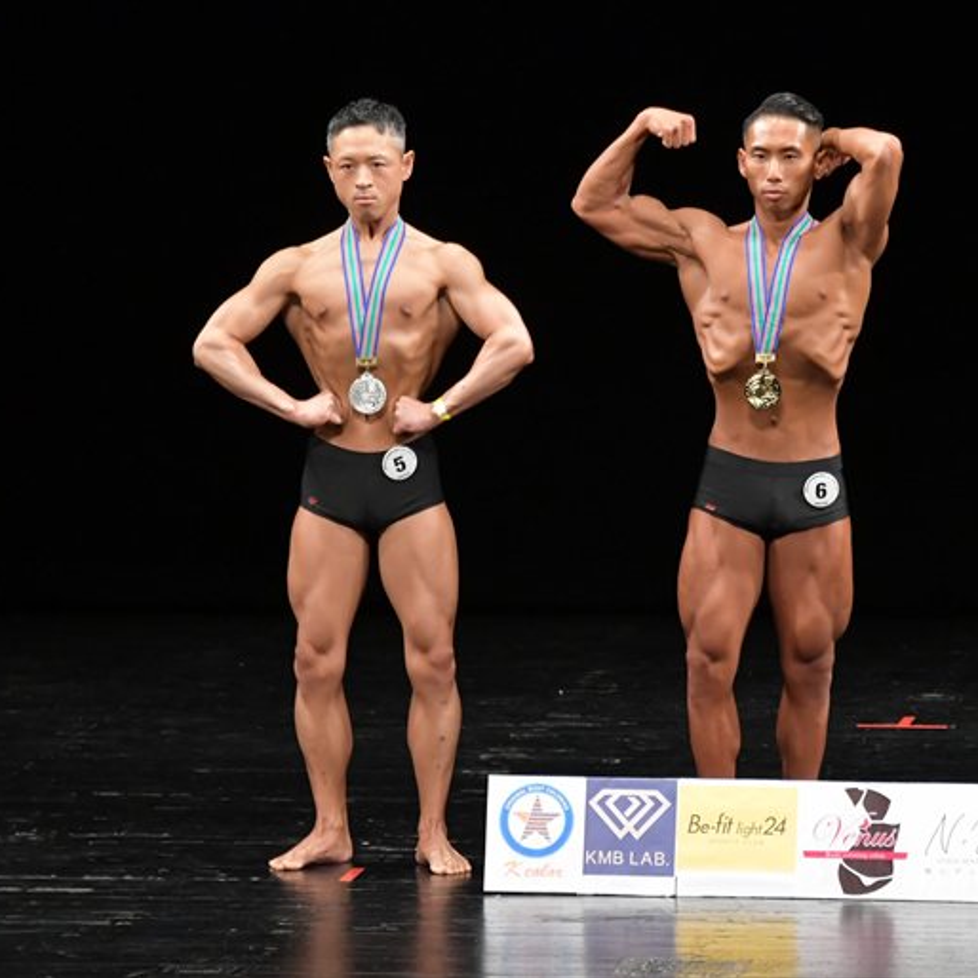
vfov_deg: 5.1
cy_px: 489
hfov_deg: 5.1
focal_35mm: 346
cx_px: 621
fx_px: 11060
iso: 3200
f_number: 5.6
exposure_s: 1/400
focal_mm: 180
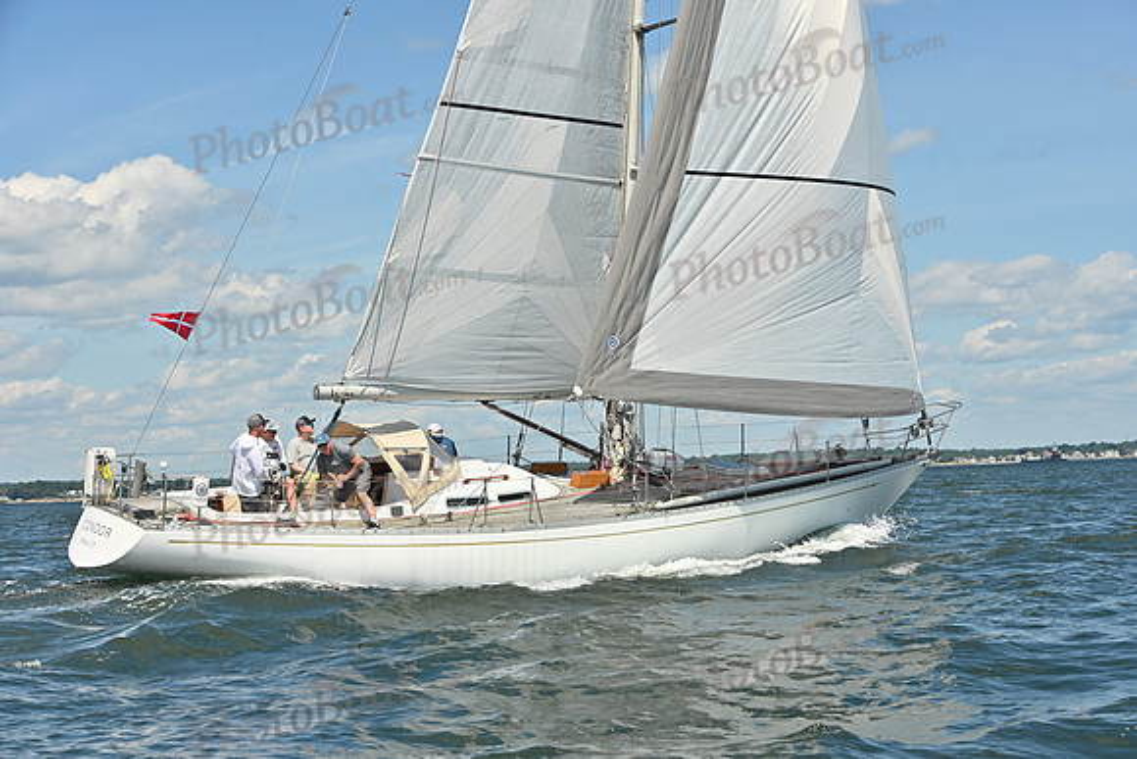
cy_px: 380
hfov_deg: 28.8
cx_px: 568
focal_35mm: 70
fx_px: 2211
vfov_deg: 19.5
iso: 250
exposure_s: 1/1250
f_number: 9
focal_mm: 70
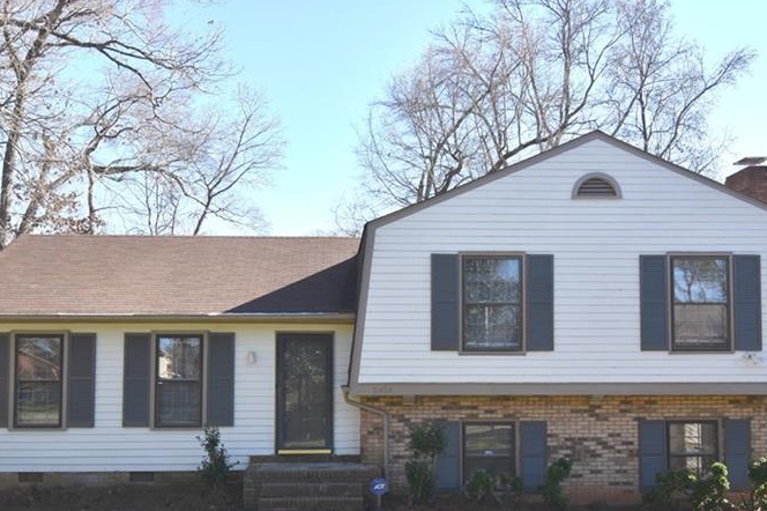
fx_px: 788
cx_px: 348
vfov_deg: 35.5
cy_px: 343
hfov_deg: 51.8
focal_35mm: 37
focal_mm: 16
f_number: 8
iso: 320
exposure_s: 1/500
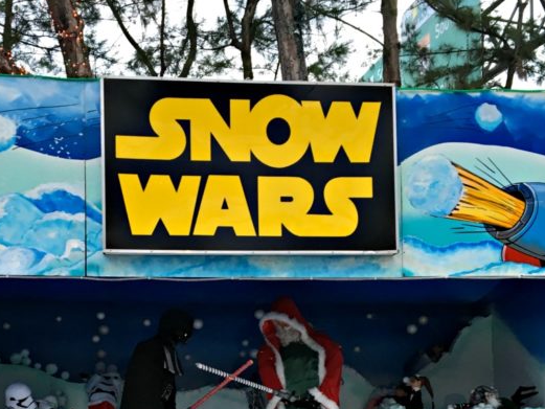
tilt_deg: -0.5
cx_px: 221
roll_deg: +1.3
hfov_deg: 33.7
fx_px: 898
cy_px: 368
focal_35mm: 57
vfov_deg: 24.9
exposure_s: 1/30
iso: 50
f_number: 2.2
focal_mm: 4.15
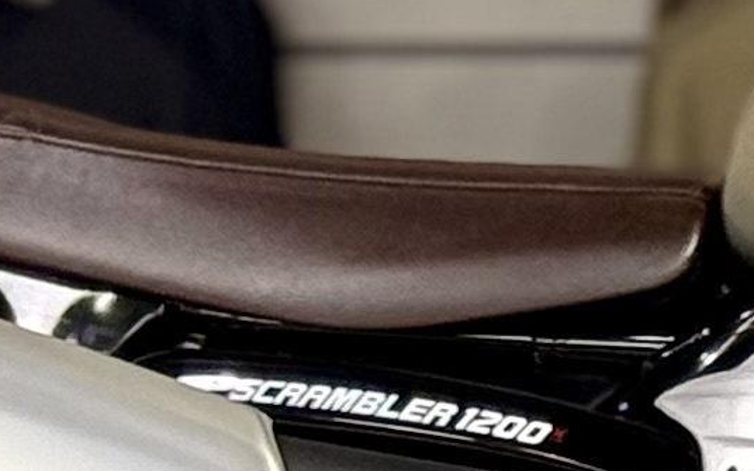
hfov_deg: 5.4
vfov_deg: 3.4
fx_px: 7870
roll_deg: +0.3
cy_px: 367
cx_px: 1154
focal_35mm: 383
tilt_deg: -0.9
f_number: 1.78
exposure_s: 1/60
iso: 100
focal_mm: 6.76
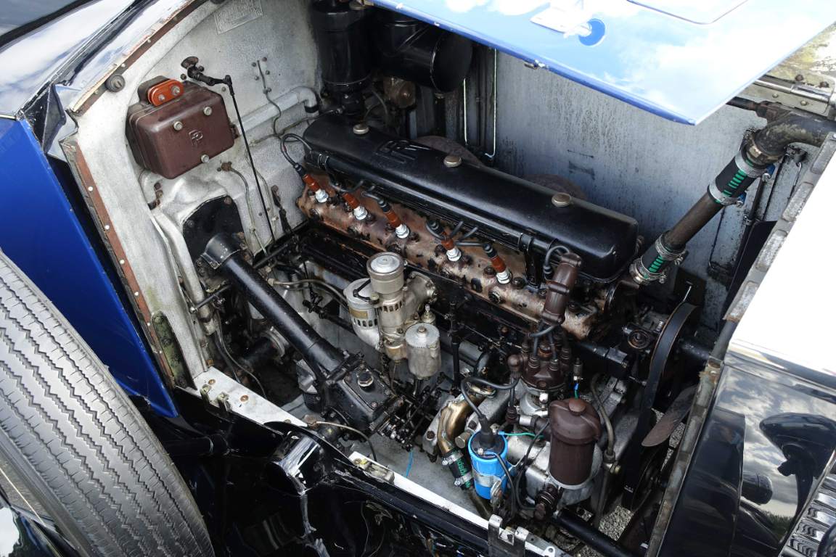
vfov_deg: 43.6
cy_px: 278
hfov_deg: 61.9
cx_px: 418
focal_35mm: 30
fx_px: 697
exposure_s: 1/80
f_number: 3.5
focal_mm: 11
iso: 125
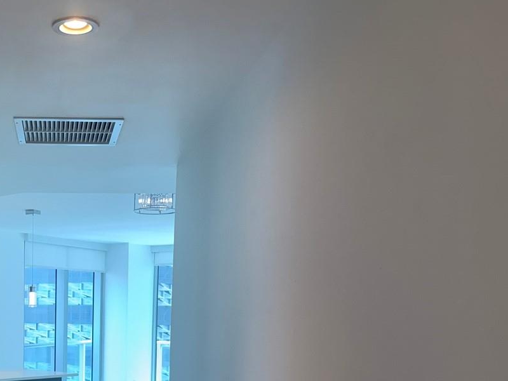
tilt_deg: -3.6
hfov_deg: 37.3
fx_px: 704
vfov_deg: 28.7
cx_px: 57
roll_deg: -0.6
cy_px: 366
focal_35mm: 48
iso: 250
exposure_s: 1/391
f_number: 1.78
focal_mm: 6.76
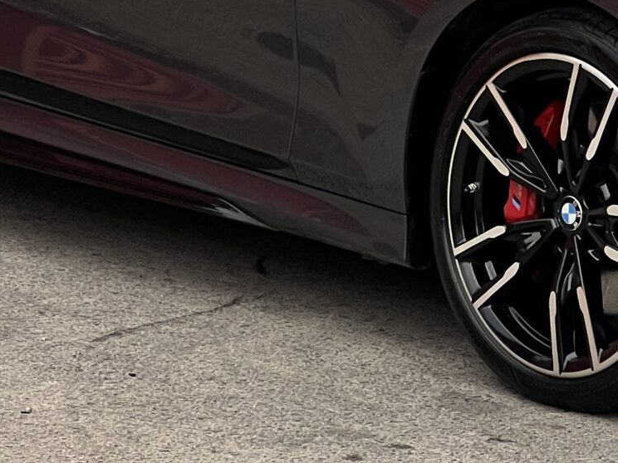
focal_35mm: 265
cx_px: 477
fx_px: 4731
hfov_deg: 7.5
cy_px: -241
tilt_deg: -1.7
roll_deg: +1.4
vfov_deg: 5.6
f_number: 2.8
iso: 32
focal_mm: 9
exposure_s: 1/332
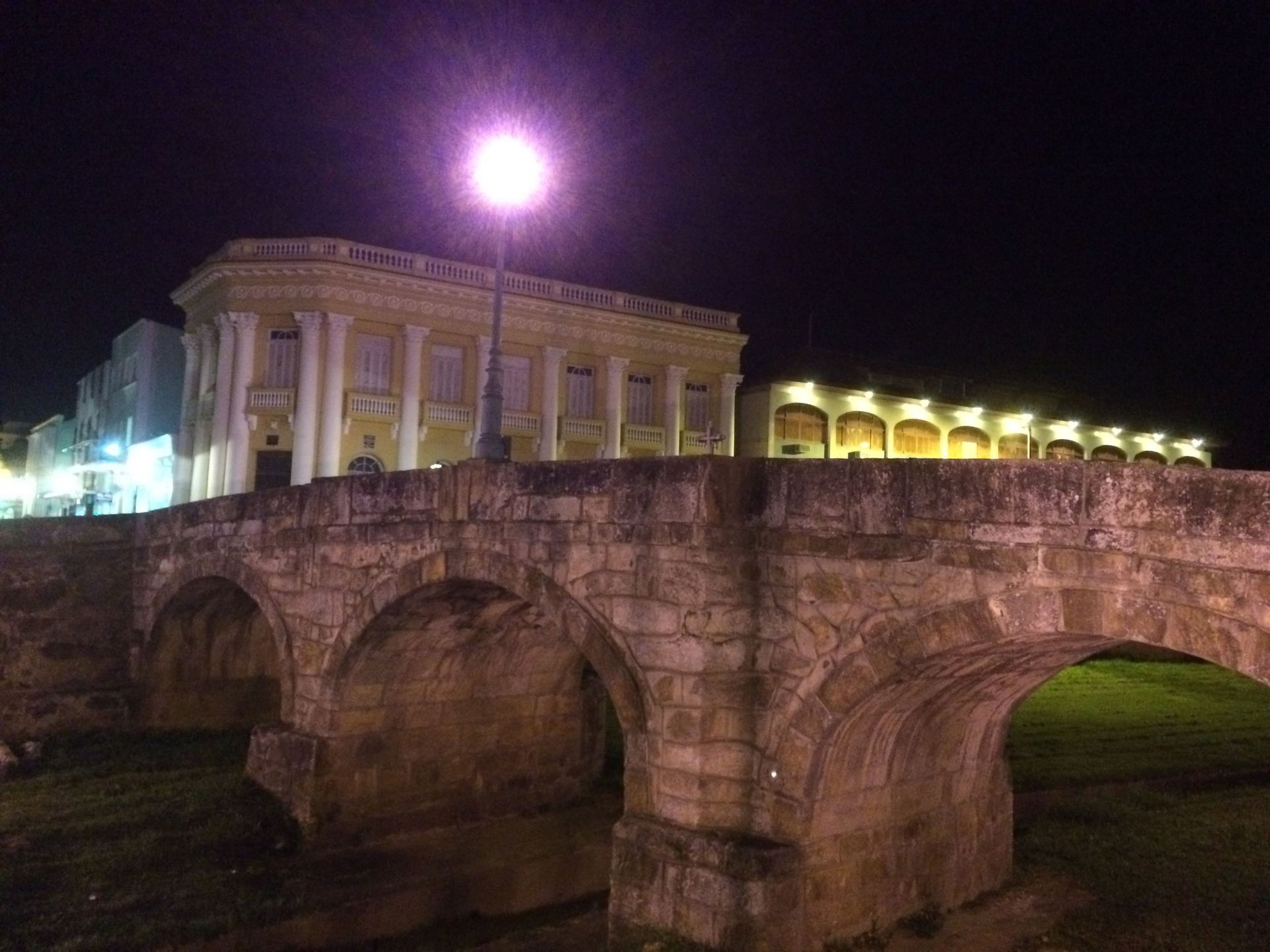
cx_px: 635
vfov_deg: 48.2
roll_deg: -1.3
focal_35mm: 29
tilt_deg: +4.2
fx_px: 1064
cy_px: 476
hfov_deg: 61.7
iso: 640
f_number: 2.2
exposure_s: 1/15
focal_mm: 4.15
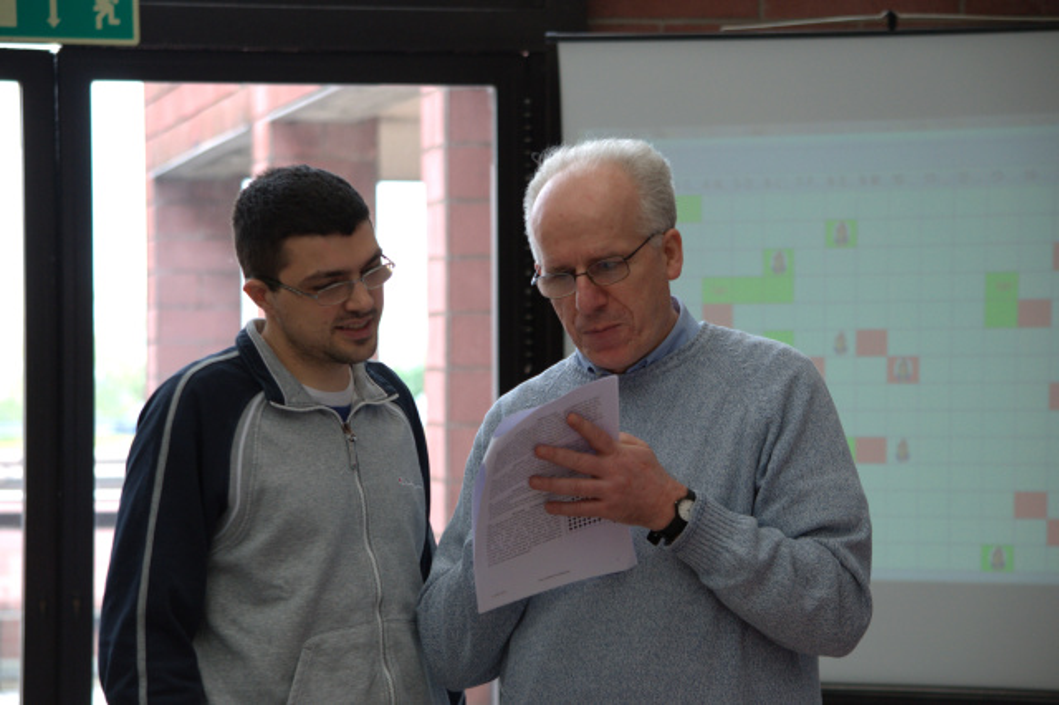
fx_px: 4410
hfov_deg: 13.7
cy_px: 352
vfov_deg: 9.1
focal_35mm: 150
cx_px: 530
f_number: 5.6
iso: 400
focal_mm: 100
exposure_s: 1/125
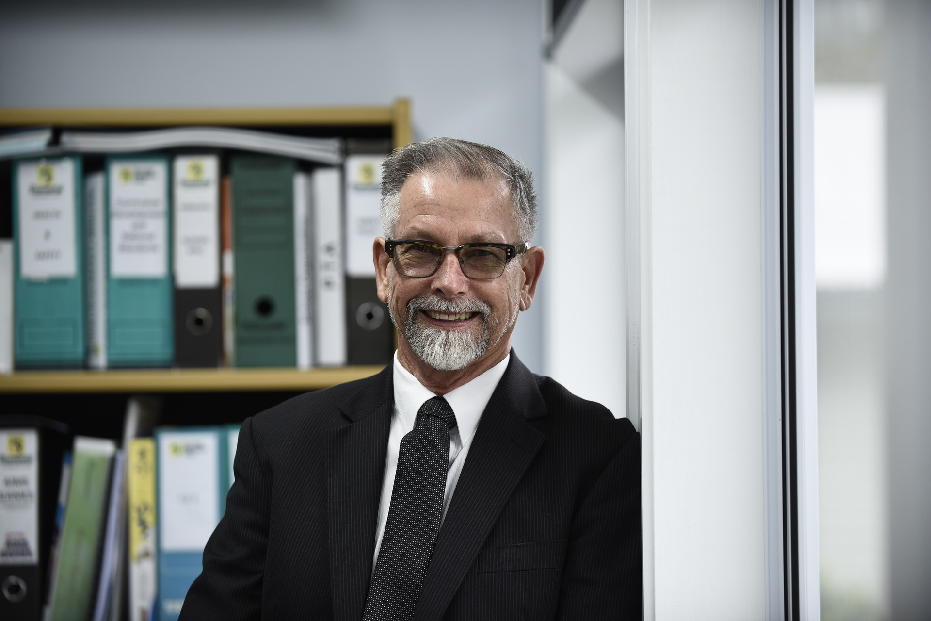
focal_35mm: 120
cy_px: 310
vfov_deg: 11.4
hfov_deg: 17.1
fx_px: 3103
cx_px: 466
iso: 400
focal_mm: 120
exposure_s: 1/200
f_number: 2.8
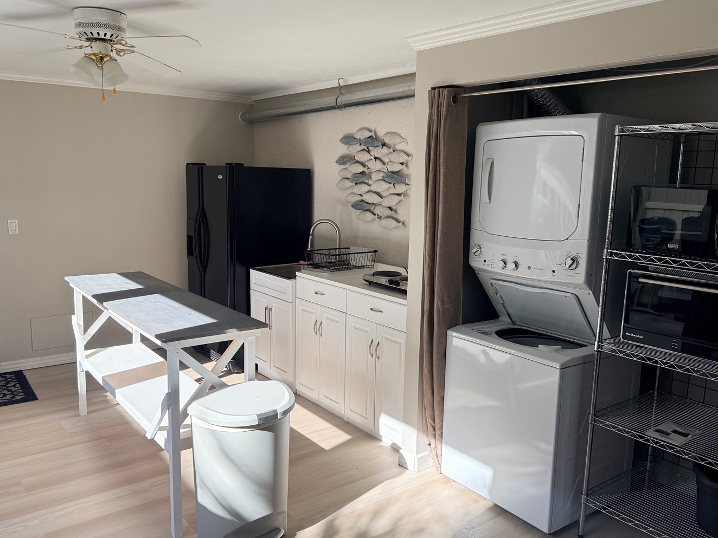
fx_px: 602
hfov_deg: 61.7
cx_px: 352
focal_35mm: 29
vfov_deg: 48.2
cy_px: 274
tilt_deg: -8.7
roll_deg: -1.9
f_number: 1.78
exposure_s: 1/440
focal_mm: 6.76
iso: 100
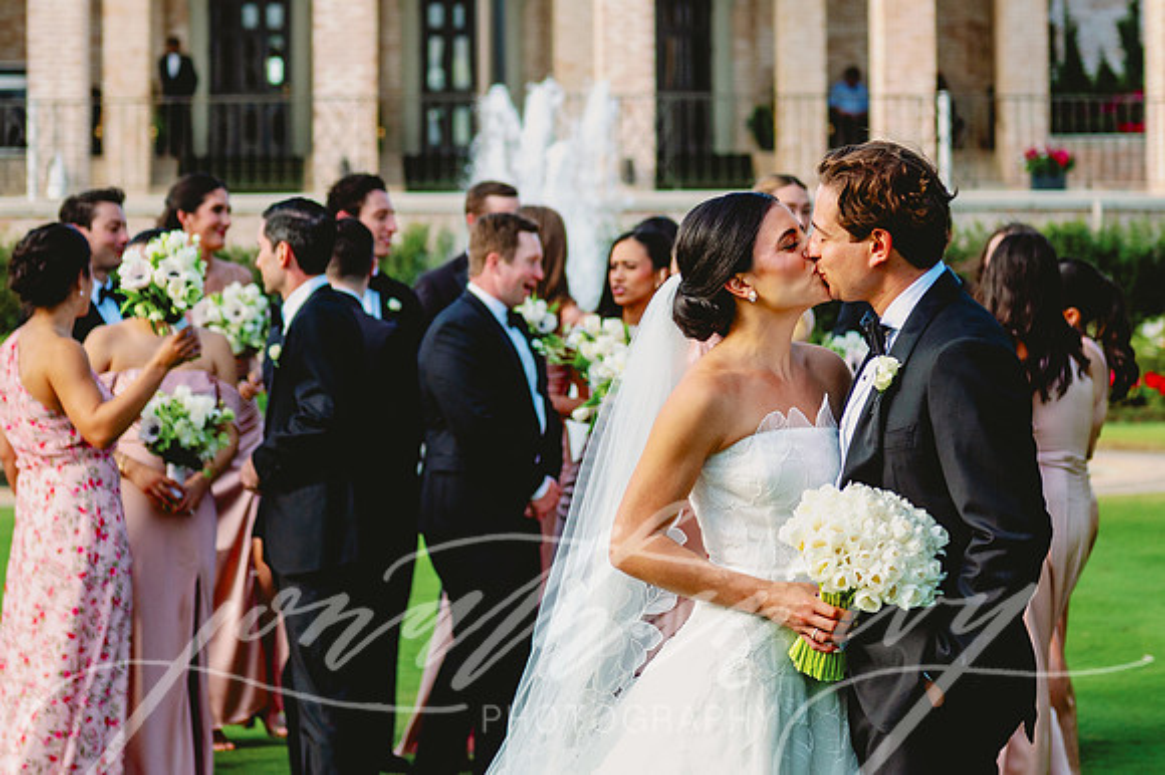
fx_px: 3816
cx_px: 594
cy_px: 139
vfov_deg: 11.6
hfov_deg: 17.4
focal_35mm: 118
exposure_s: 1/2500
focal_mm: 70
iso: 200
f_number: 2.8
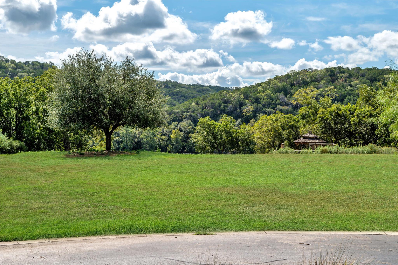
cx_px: 199
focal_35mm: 52
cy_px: 132
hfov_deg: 38.2
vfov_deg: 25.9
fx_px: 574
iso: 800
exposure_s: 1/3200
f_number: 8
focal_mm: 52
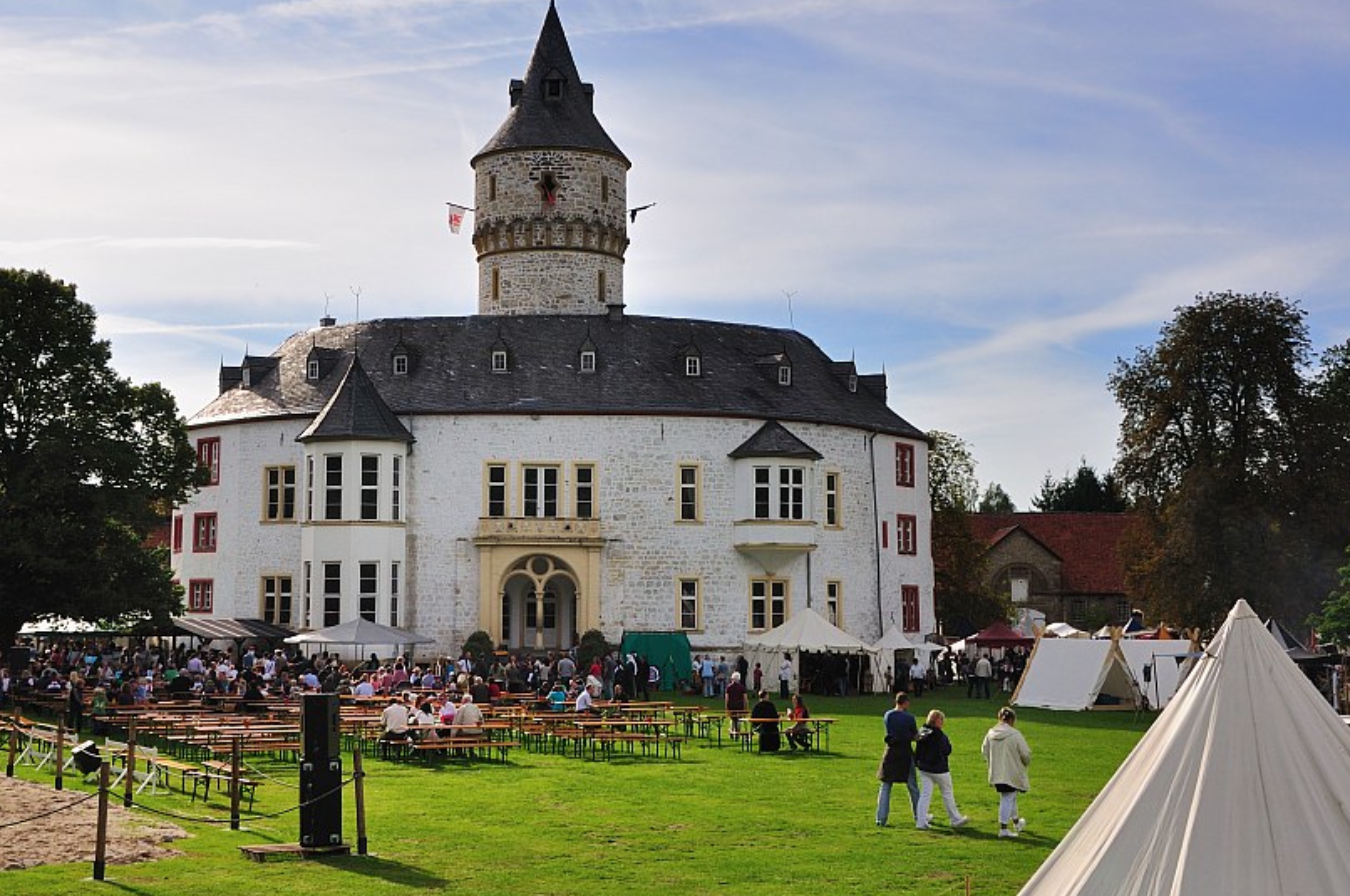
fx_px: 1784
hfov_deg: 41.3
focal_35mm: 48
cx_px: 561
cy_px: 377
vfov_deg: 28.2
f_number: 11
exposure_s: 1/400
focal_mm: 25
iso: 200
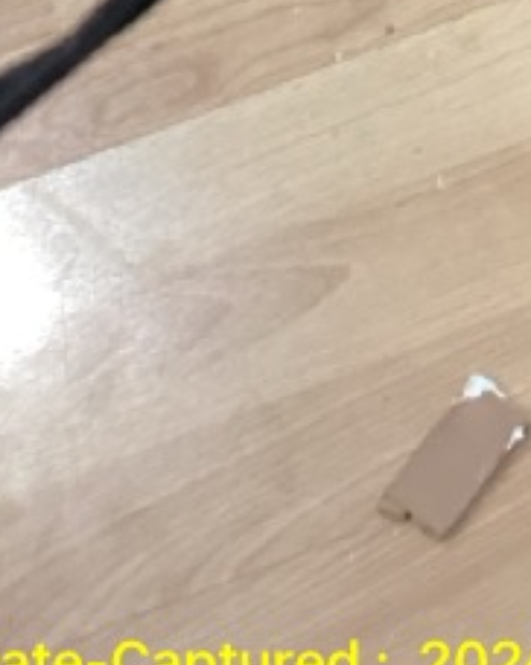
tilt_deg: -52.6
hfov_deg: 11.2
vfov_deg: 12.4
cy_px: -697
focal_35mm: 136
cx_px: -64
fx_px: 2675
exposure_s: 1/40
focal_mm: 3.3
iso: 250
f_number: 2.4
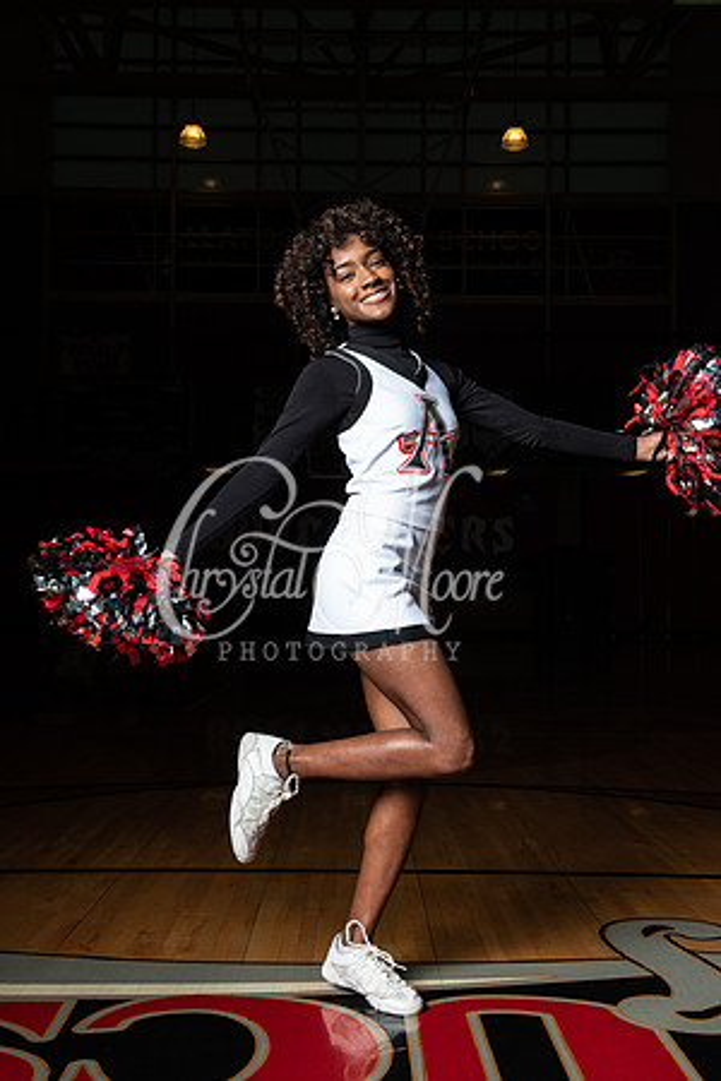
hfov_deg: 30.5
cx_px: 360
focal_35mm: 44
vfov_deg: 44.5
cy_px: 540
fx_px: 1322
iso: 320
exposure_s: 1/200
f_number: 14
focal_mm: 44
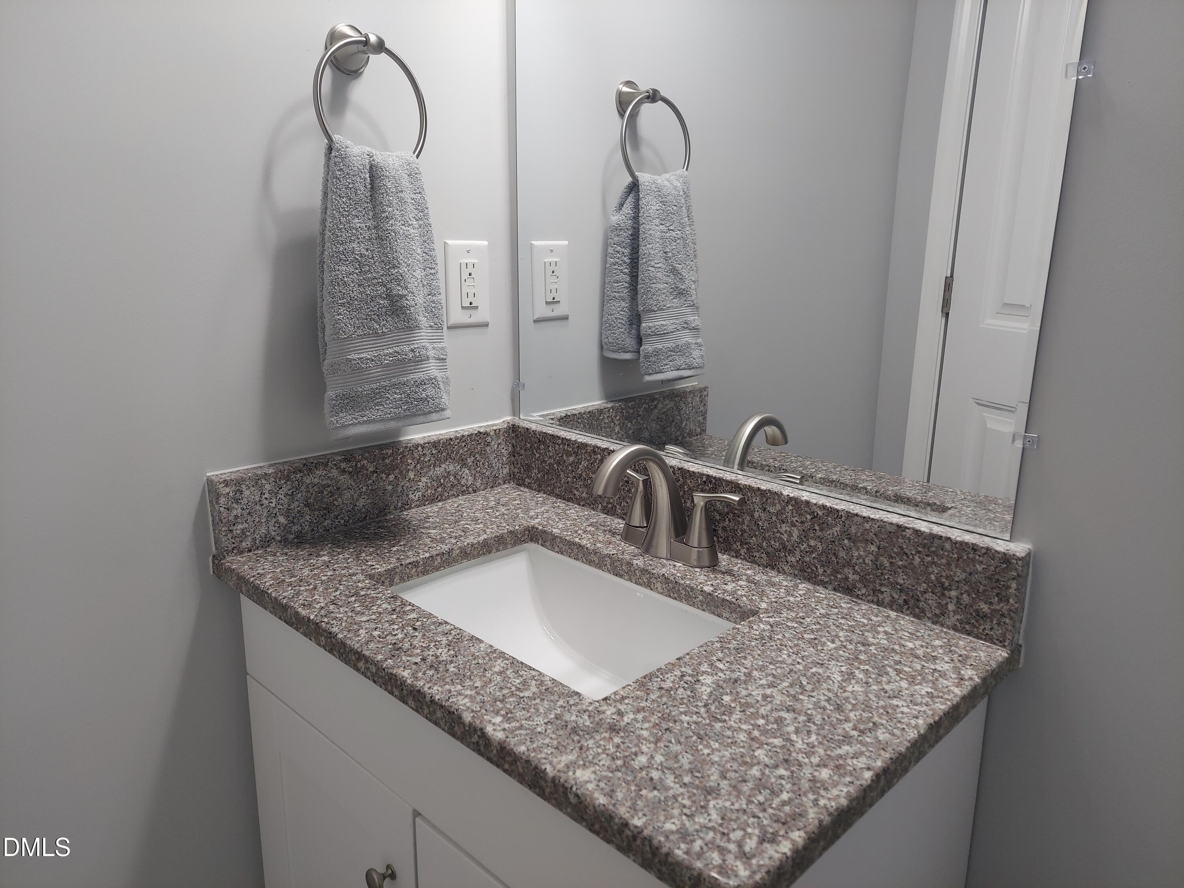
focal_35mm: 24
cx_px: 592
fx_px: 821
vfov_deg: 56.8
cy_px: 444
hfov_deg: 71.6
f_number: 1.8
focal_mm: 5.23
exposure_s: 1/60
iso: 100
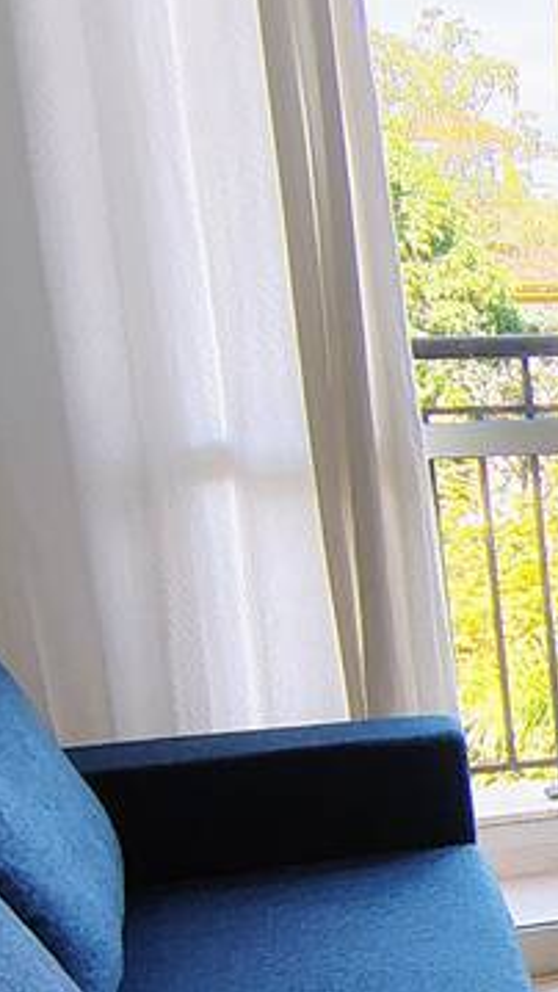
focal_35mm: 70
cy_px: 763
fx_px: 1841
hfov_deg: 14.0
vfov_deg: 29.6
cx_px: 1185
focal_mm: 2.13
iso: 264
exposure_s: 1/120
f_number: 2.2
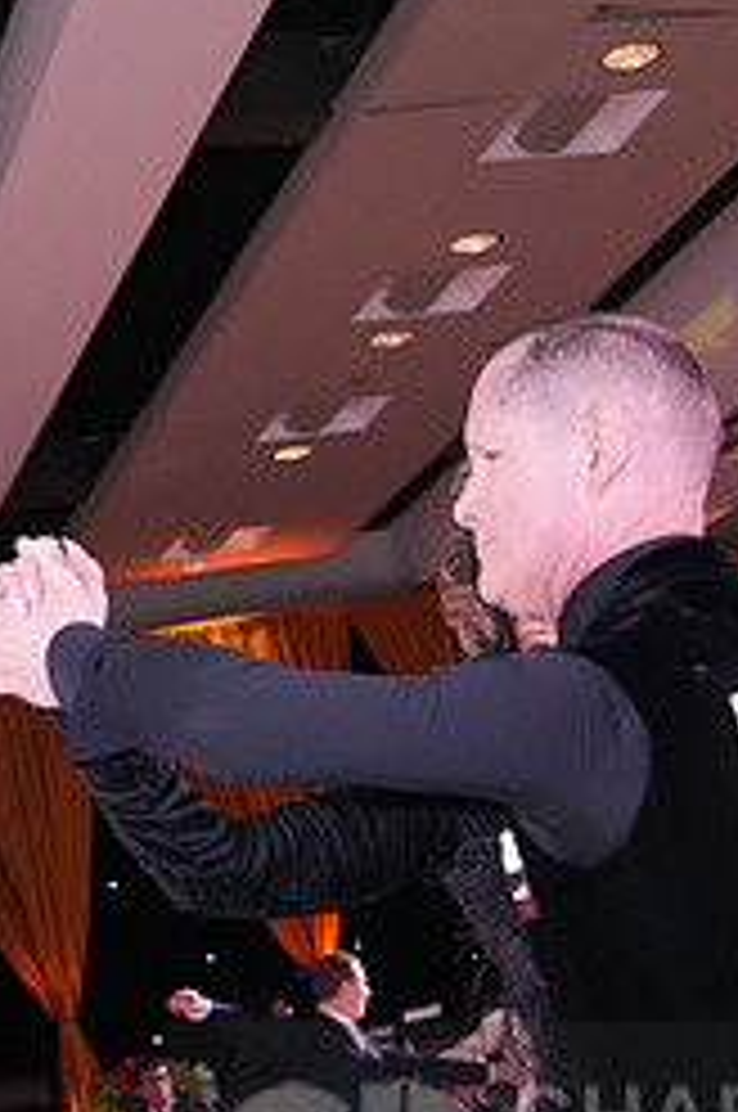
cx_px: 790
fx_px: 2467
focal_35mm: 80
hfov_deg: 16.6
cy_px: 1175
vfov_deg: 24.0
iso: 8000
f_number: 8
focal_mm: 34
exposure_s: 1/250
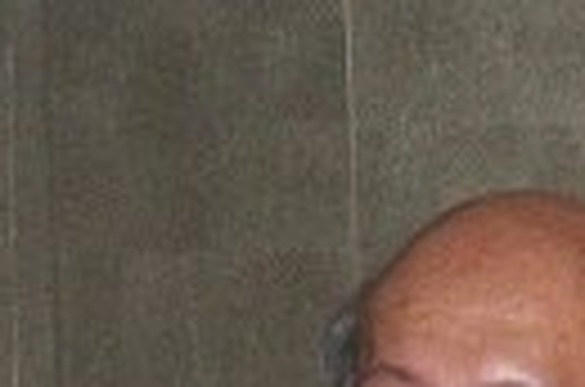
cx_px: 1422
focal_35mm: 332
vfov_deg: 4.1
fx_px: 5389
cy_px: 731
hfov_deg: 6.0
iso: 3200
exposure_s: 1/60
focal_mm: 45
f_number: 5.3
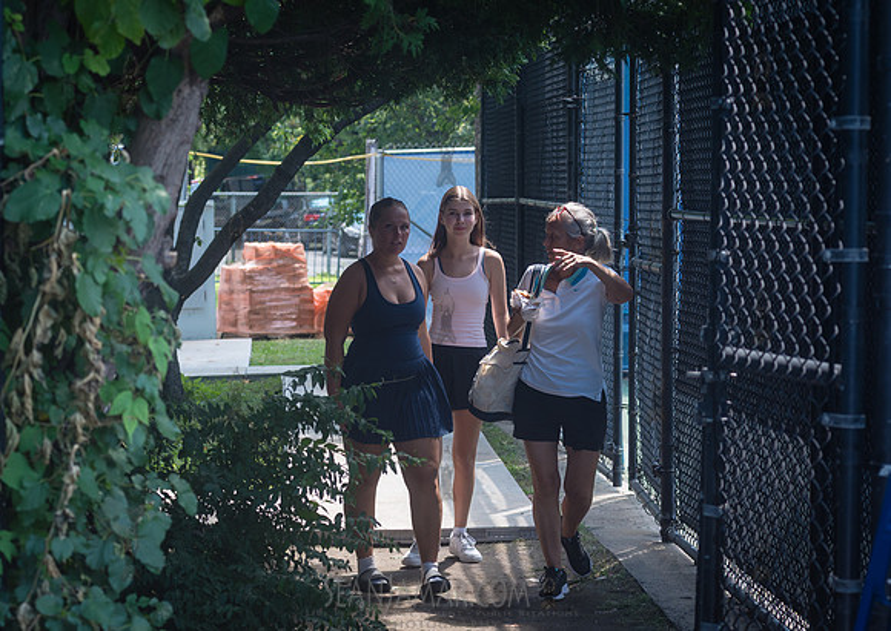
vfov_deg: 14.8
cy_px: 283
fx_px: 2425
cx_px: 370
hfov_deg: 20.8
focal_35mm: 96
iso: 200
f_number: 4.5
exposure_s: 1/125
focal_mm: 80
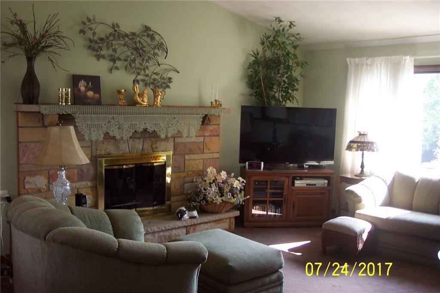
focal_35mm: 38
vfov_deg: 35.0
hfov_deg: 50.7
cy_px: 146
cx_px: 220
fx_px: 464
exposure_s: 1/30
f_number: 2.8
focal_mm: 8
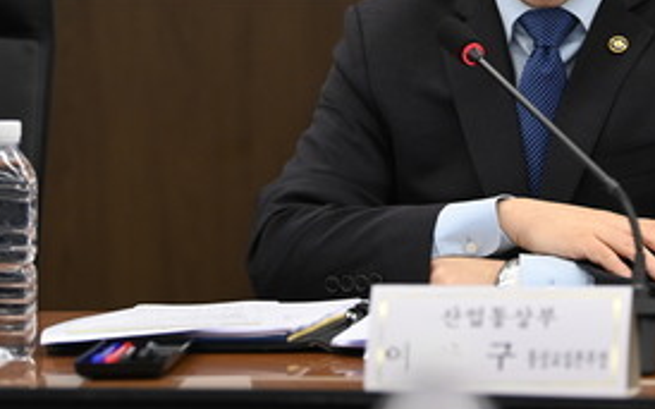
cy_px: -20
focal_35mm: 250
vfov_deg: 5.2
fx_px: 4461
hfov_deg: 8.4
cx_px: 535
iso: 1600
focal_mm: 120
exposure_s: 1/250
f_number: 2.8
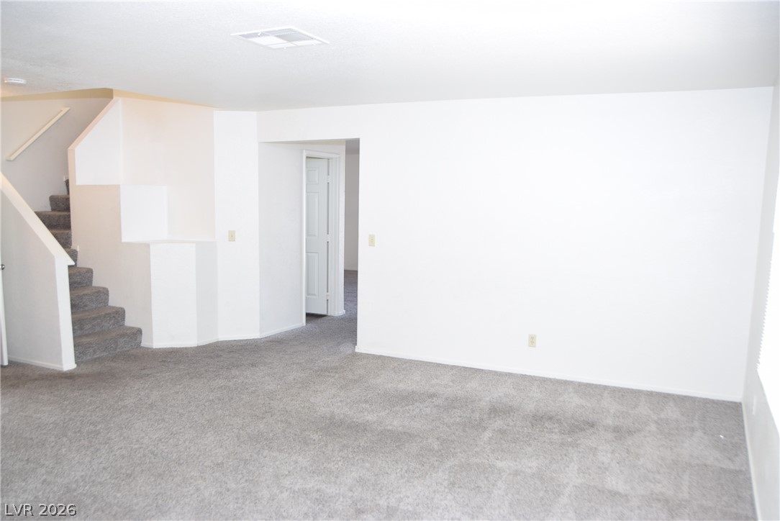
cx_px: 390
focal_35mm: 30
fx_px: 650
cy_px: 260
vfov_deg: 43.7
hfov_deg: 61.9
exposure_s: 1/80
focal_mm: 20
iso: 400
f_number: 4.5
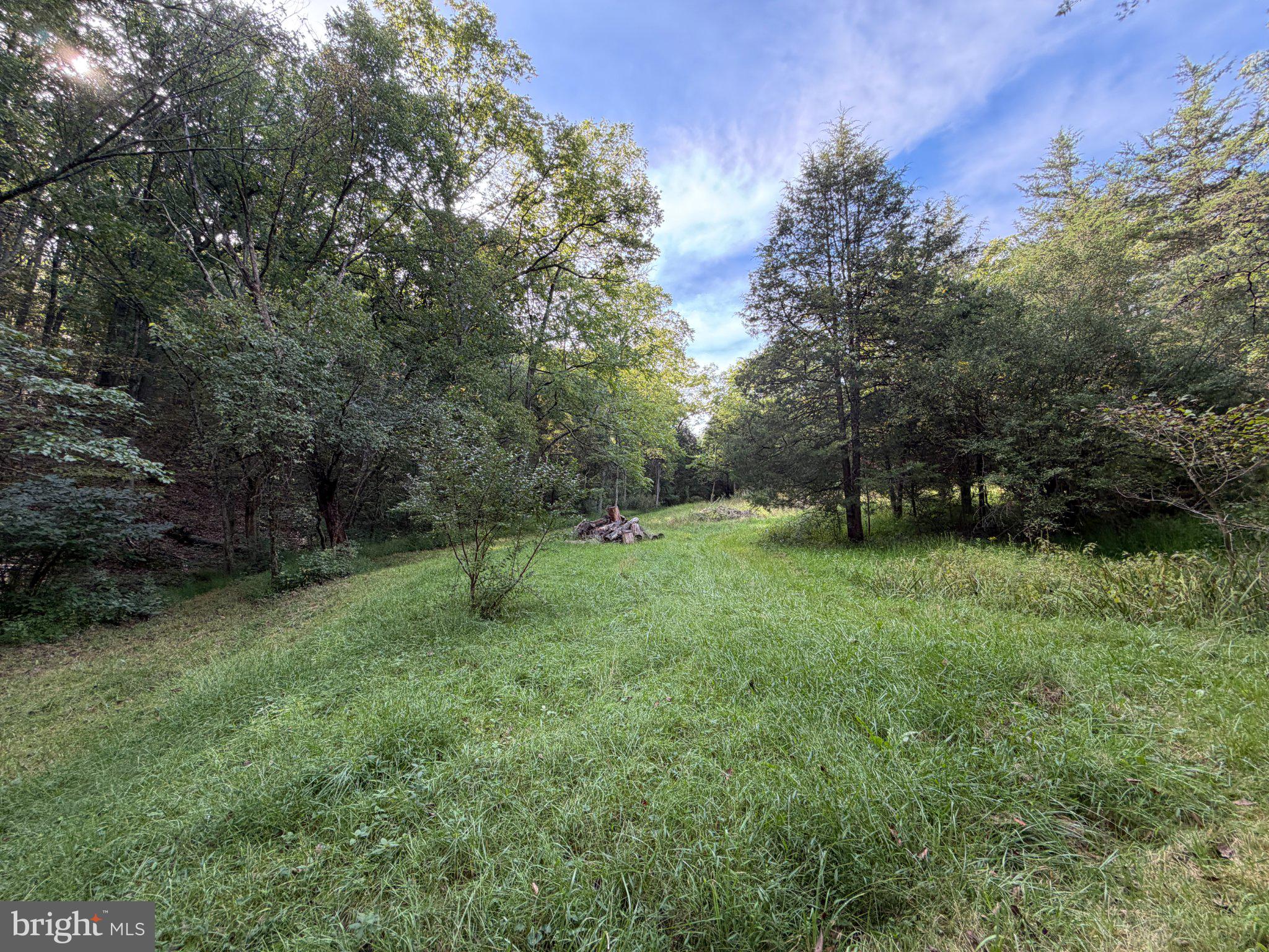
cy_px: 476
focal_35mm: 14
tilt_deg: +6.0
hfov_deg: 102.1
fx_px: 513
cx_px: 634
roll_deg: -0.7
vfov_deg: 85.7
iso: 50
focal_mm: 2.22
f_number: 2.2
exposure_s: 1/121
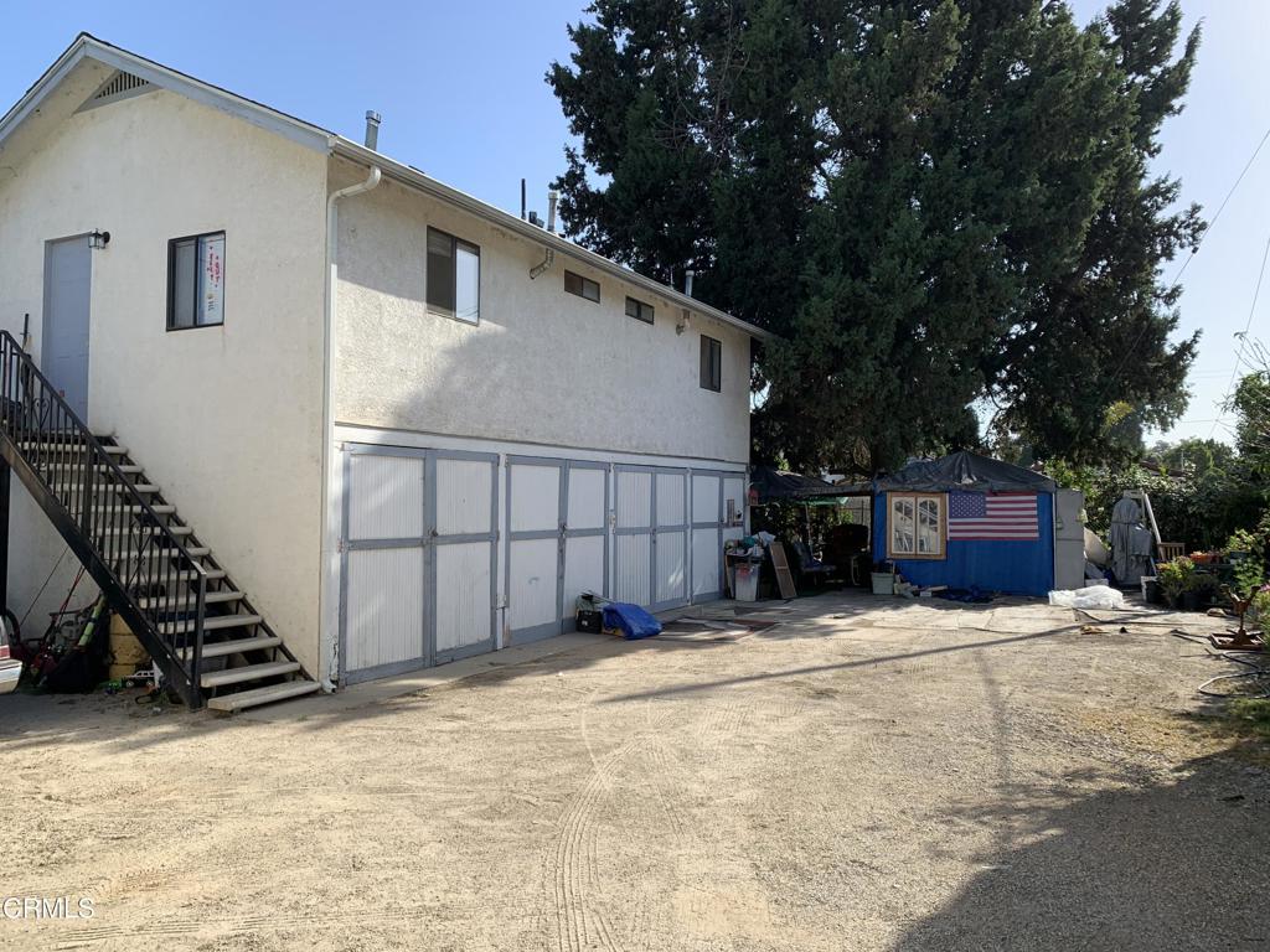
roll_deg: -0.9
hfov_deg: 67.3
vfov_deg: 53.1
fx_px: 954
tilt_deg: +3.3
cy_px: 476
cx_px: 635
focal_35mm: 26
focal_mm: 4.25
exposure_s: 1/1406
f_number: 1.8
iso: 25
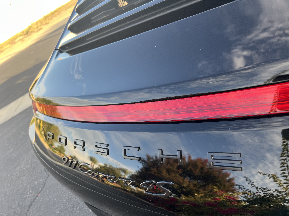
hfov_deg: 67.3
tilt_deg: -31.0
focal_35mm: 26
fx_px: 217
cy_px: 108
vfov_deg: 53.1
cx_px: 144
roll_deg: +33.8
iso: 40
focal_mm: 5.7
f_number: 1.5
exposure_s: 1/190
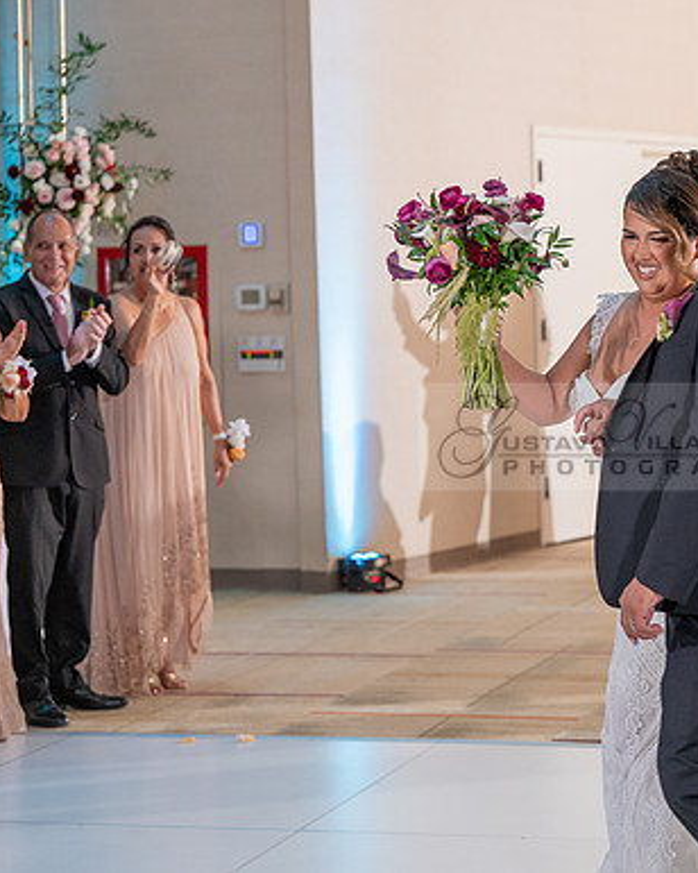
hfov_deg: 15.4
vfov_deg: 19.4
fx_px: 2556
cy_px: 436
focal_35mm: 99
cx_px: 616
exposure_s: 1/200
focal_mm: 70
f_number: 3.2
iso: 1600
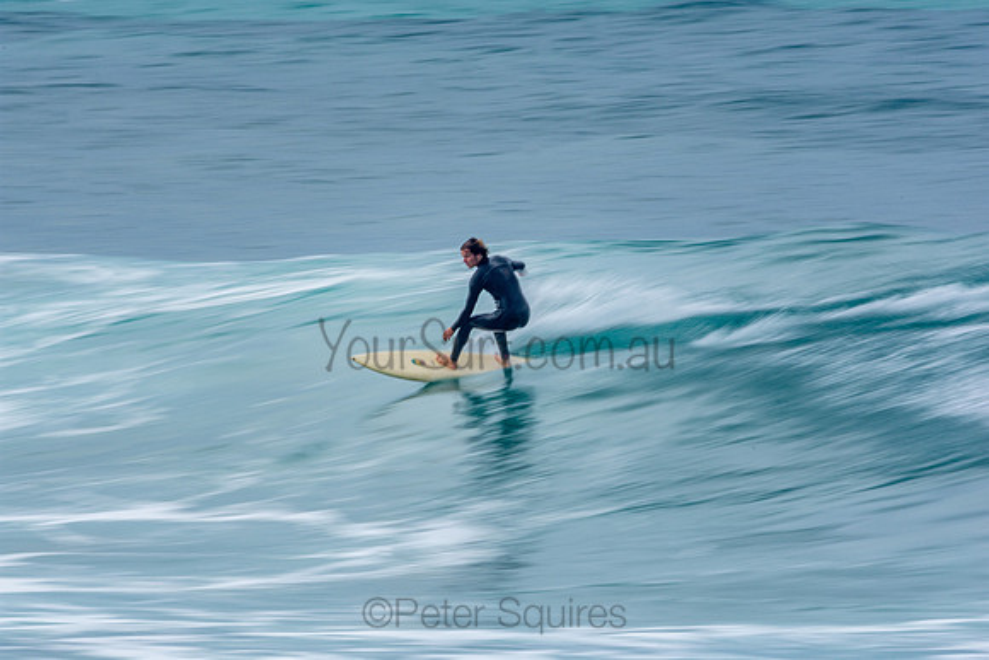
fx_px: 19784
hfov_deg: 2.9
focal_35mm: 720
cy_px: 330
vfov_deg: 1.9
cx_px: 494
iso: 100
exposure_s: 1/25
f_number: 29
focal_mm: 480
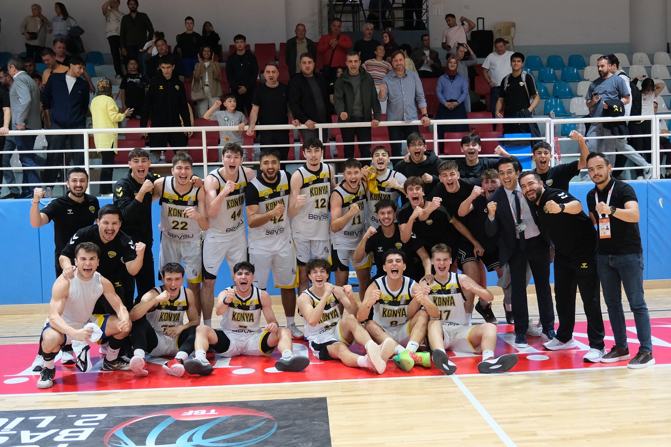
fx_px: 764
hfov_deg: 47.4
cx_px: 336
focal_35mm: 41
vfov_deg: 32.6
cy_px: 224
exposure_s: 1/400
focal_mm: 27.4
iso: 2500
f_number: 2.8
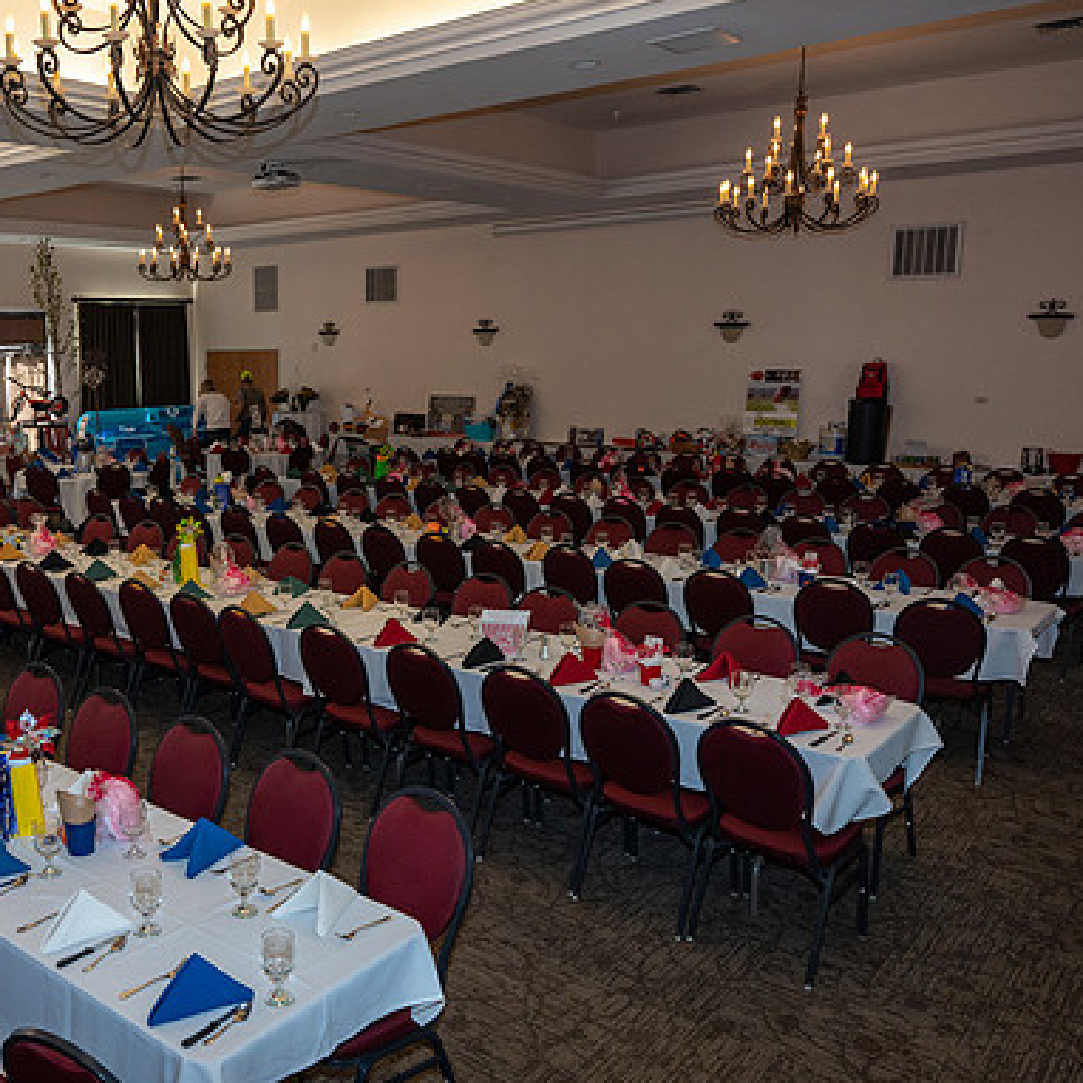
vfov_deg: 52.5
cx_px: 275
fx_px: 1097
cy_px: 546
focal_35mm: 31
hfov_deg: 50.4
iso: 800
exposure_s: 1/250
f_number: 5
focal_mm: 24
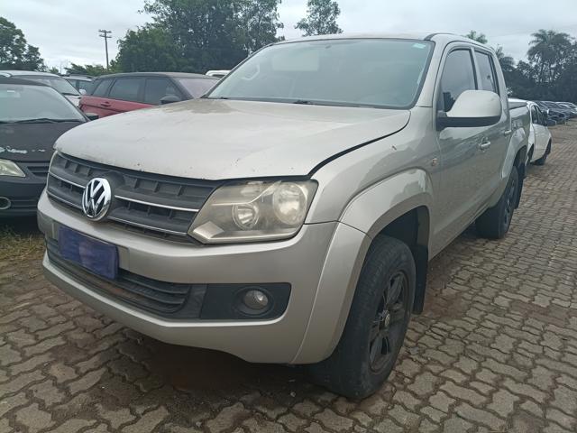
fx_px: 433
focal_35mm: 26
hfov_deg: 67.3
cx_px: 288
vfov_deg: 53.1
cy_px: 216
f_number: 1.8
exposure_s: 1/537
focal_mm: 4.81
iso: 151
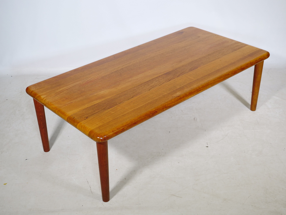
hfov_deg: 38.2
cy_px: 108
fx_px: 413
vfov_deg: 29.1
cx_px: 143
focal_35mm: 50
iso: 320
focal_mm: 25
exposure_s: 1/60
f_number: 3.5
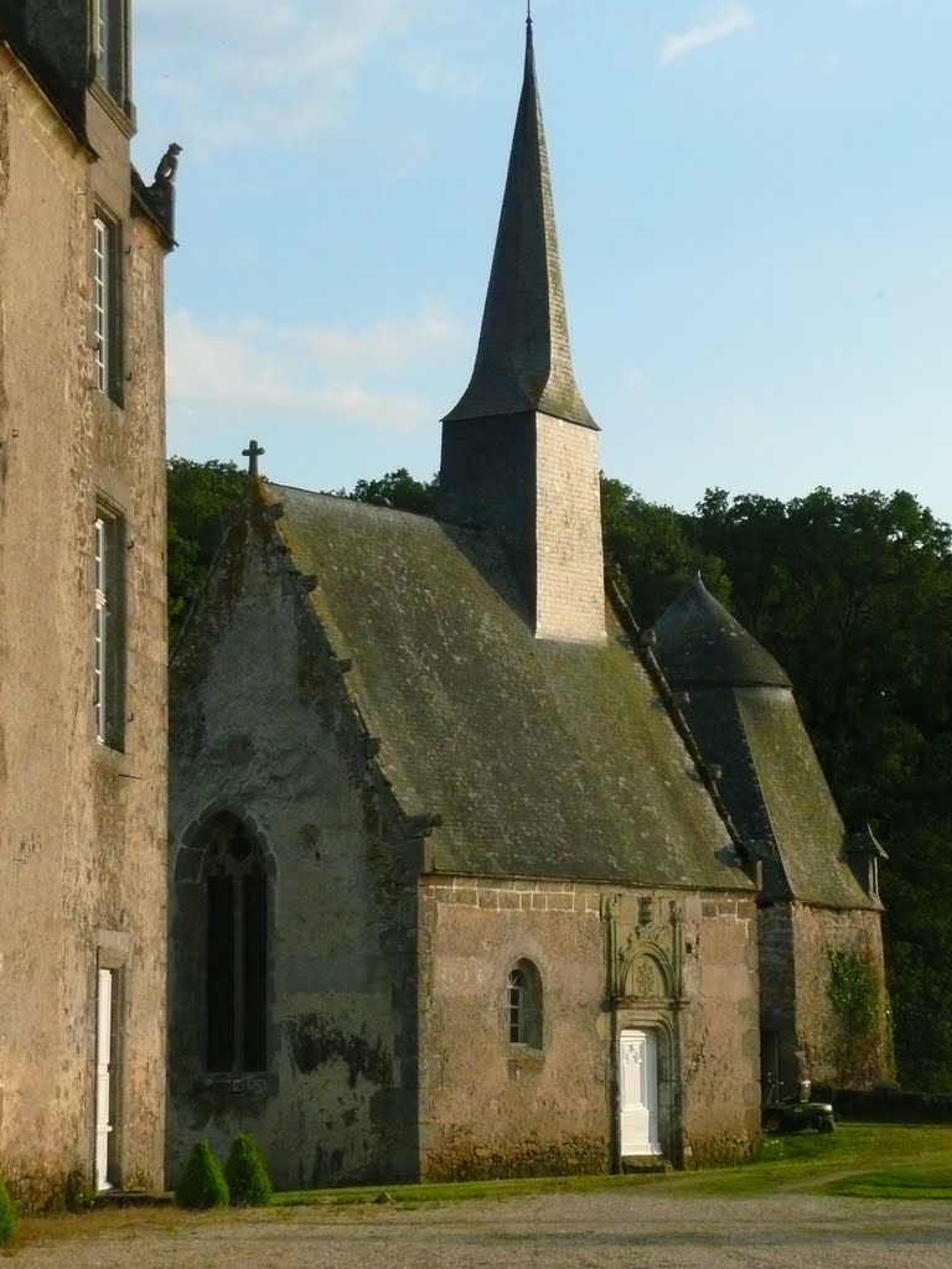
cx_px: 476
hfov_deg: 14.4
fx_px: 3777
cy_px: 634
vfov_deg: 19.1
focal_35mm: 103
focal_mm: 16.9
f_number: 4.7
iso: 400
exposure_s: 1/1000
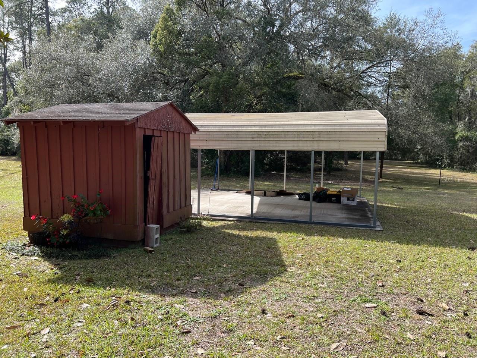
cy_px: 179
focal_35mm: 26
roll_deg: -1.2
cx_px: 238
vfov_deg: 53.1
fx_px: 358
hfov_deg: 67.3
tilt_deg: -5.1
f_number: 1.5
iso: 50
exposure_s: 1/1038
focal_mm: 5.7
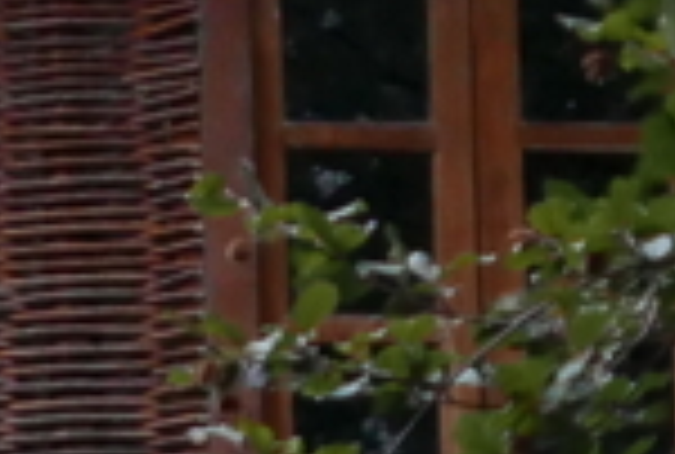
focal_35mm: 191
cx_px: 173
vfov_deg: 6.6
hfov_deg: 10.7
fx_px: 3592
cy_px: 1384
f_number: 1.7
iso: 1600
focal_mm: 10.9
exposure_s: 1/25
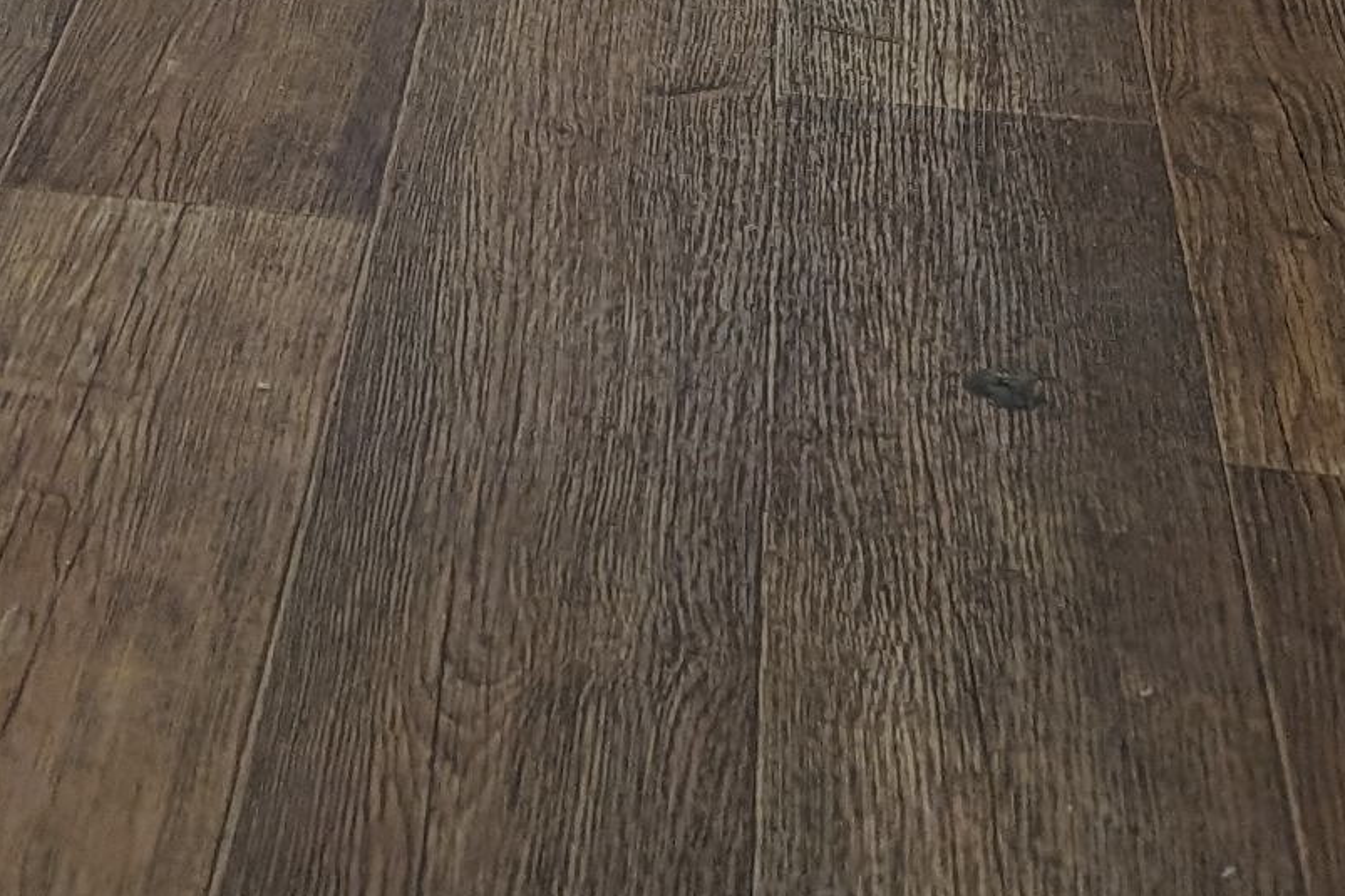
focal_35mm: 127
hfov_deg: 14.2
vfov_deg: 10.2
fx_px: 4744
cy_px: -705
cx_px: -1090
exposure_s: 1/85.9
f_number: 1.68
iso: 50
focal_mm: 6.9
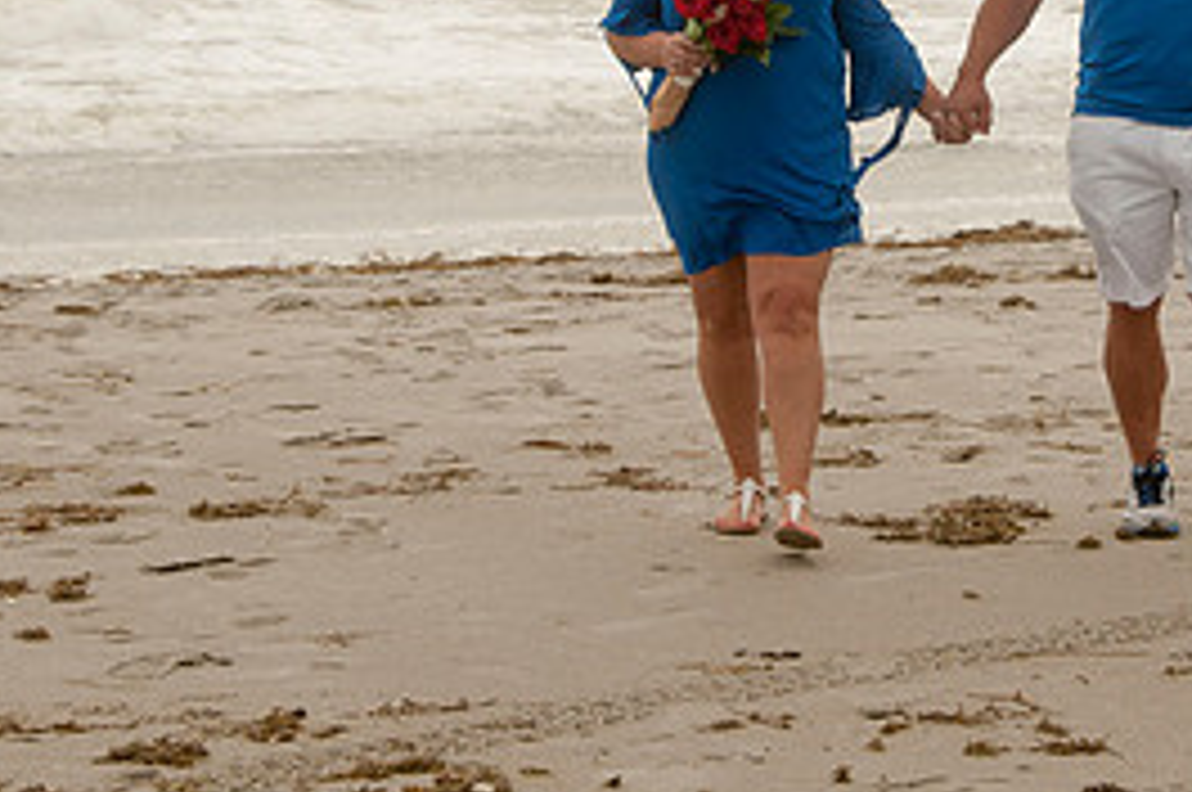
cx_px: 972
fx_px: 5424
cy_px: 7
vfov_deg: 8.3
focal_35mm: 164
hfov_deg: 12.5
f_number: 9
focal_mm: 50
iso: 100
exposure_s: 1/250
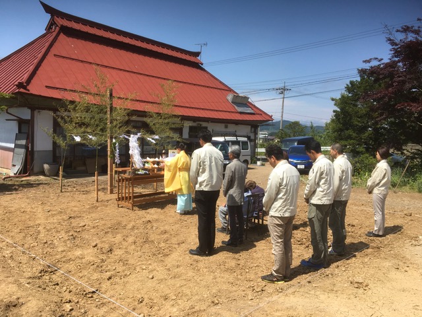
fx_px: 354
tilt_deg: -3.9
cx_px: 211
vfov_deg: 48.2
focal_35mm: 29
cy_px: 158
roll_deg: -2.7
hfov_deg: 61.7
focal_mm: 4.15
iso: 25
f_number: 2.2
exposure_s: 1/1131
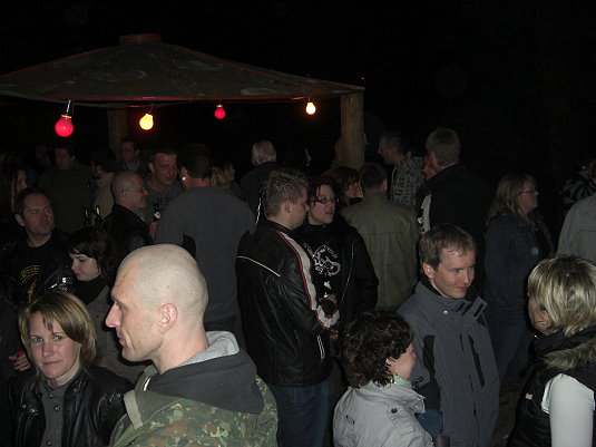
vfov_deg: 37.7
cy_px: 224
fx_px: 654
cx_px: 298
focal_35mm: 38
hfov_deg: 49.0
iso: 200
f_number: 2.8
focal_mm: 7.9
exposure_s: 1/60
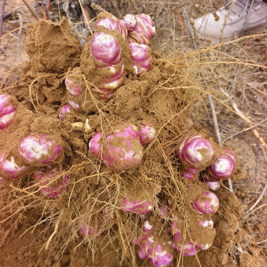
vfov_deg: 57.2
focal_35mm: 28
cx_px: 137
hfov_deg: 57.3
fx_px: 244
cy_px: 148
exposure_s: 1/351
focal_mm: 5.5
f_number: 1.75
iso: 72
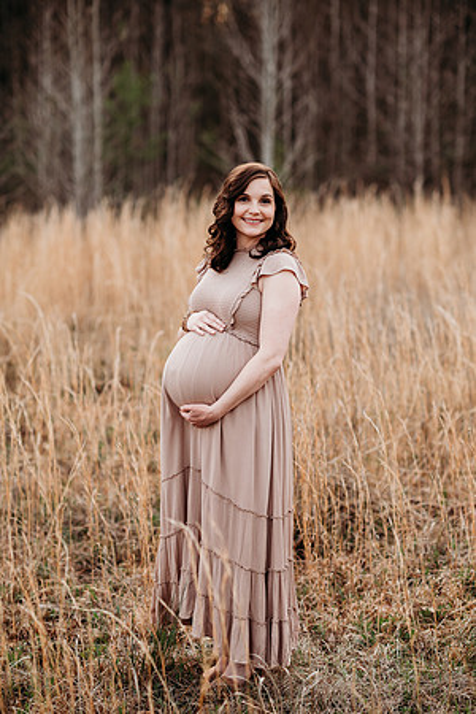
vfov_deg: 23.9
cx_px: 238
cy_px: 357
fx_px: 1686
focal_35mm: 85
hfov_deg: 16.1
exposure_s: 1/400
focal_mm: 85
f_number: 2.5
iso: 160
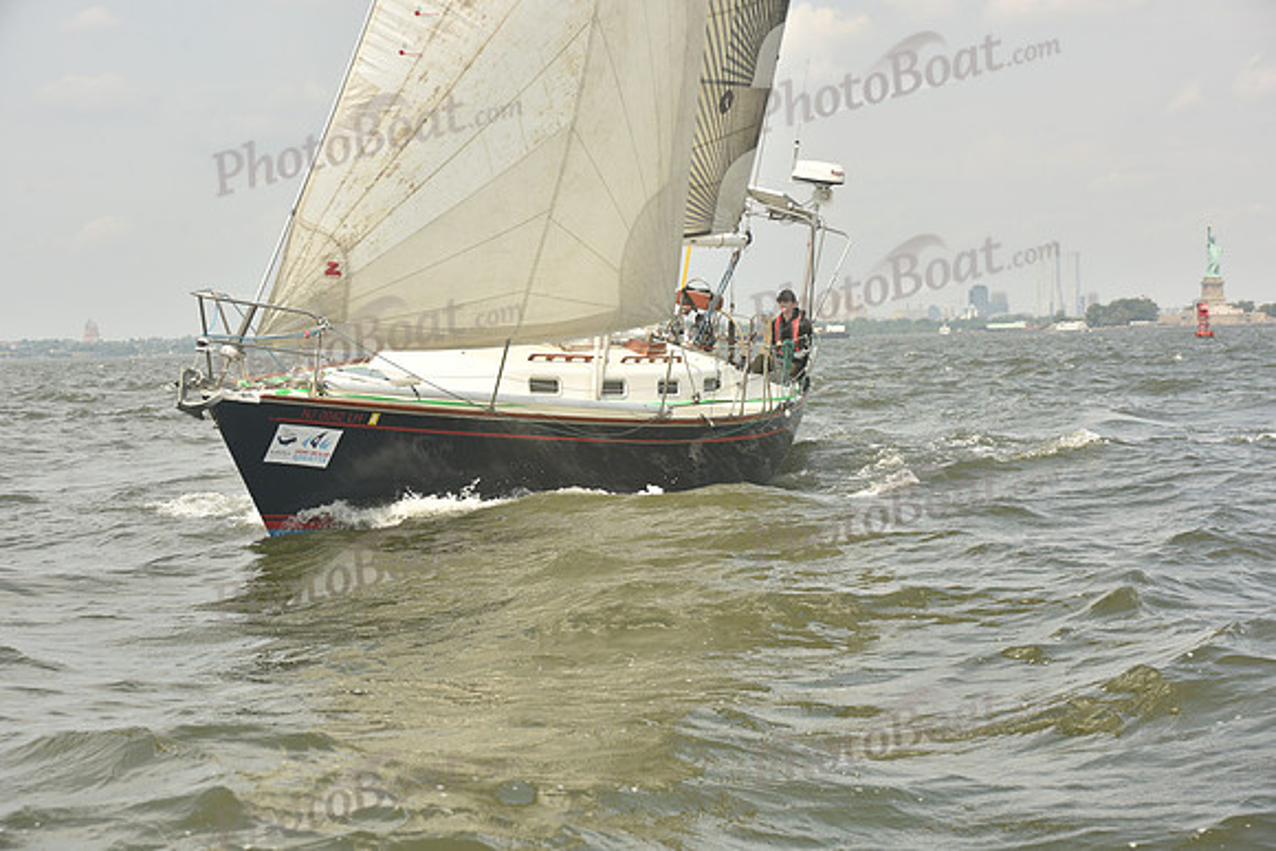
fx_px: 2482
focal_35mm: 70
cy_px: 426
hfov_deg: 28.8
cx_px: 638
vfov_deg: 19.5
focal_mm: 70
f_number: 7.1
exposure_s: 1/800
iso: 250
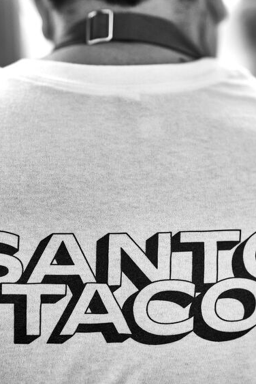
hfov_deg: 19.2
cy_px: 216
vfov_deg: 28.4
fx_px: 756
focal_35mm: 71
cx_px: 124
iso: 640
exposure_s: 1/125
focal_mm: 50
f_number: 1.6
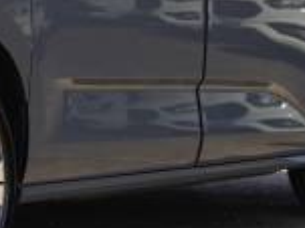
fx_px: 2518
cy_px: -75
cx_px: -180
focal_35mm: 286
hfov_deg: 6.8
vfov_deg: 5.2
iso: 100
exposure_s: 1/160
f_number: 5
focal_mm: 70
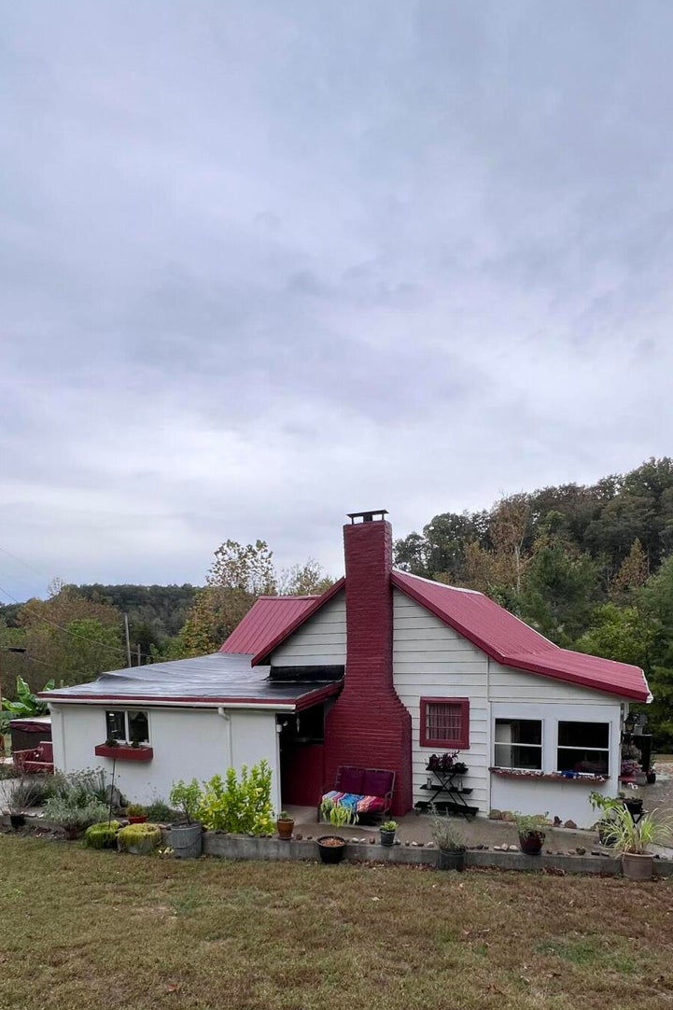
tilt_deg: -4.1
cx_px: 352
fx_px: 561
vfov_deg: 80.2
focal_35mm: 20
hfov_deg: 61.9
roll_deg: +1.2
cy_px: 700
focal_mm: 1.57
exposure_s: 1/394
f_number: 1.8
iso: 32
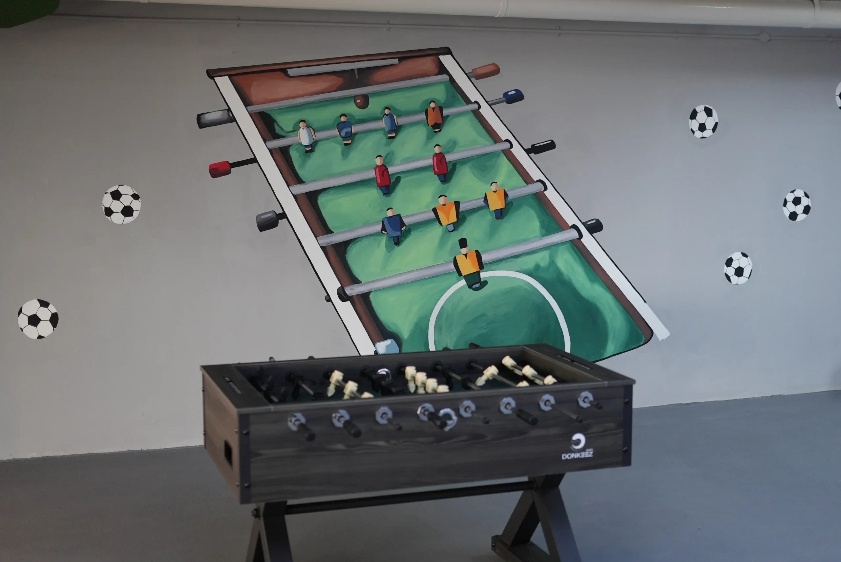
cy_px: 281
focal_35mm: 50
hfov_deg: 39.6
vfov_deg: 27.0
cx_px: 420
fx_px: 1169
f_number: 2
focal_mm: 50
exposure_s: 1/160
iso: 1250
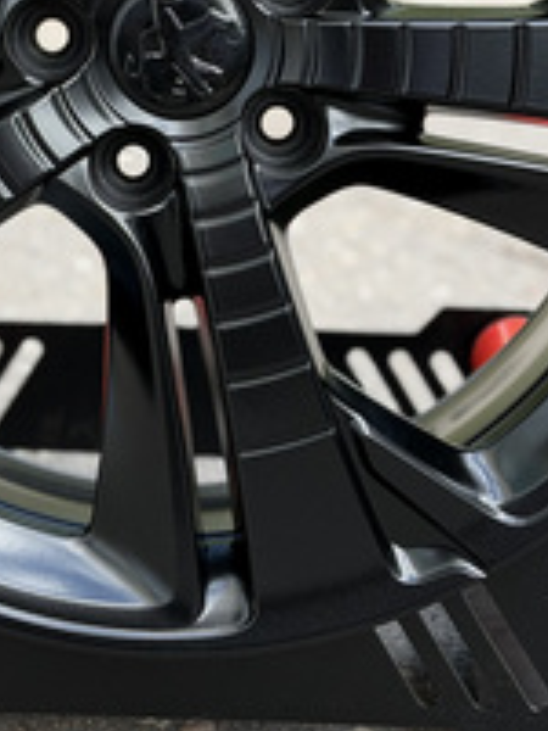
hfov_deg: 12.3
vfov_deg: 16.2
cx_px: 195
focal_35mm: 120
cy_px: 91
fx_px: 2533
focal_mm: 6.76
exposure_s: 1/278
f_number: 1.78
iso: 64
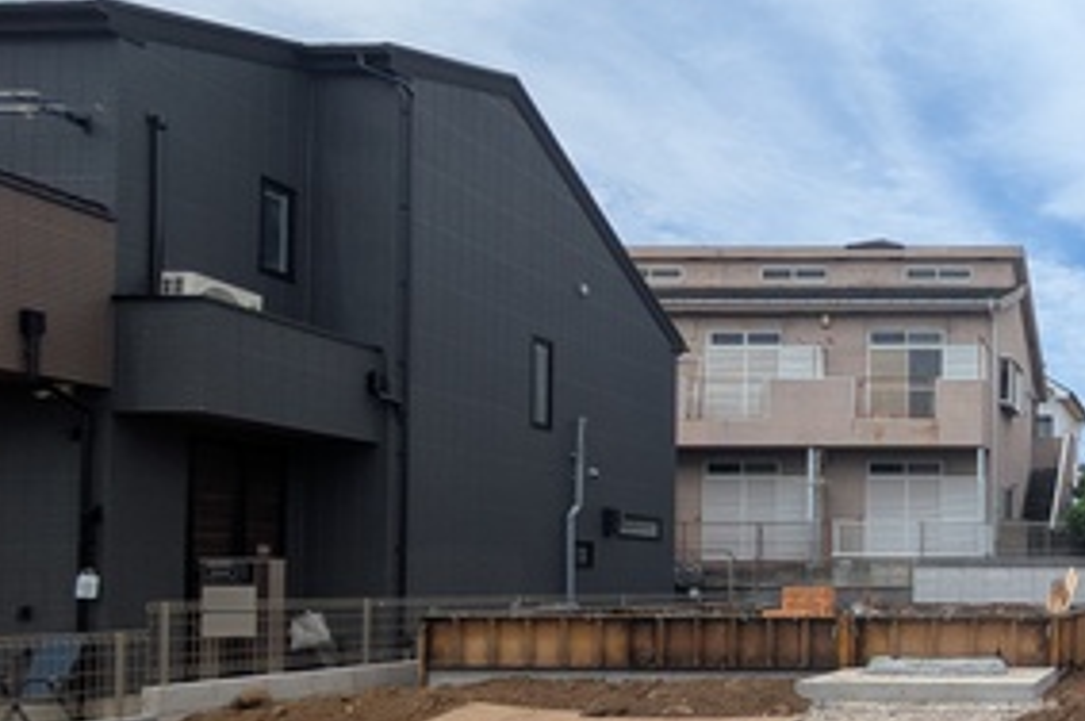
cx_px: 1162
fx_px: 993
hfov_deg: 45.1
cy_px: 573
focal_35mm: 33
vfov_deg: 38.4
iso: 50
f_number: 2.2
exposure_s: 1/1965
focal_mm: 1.83
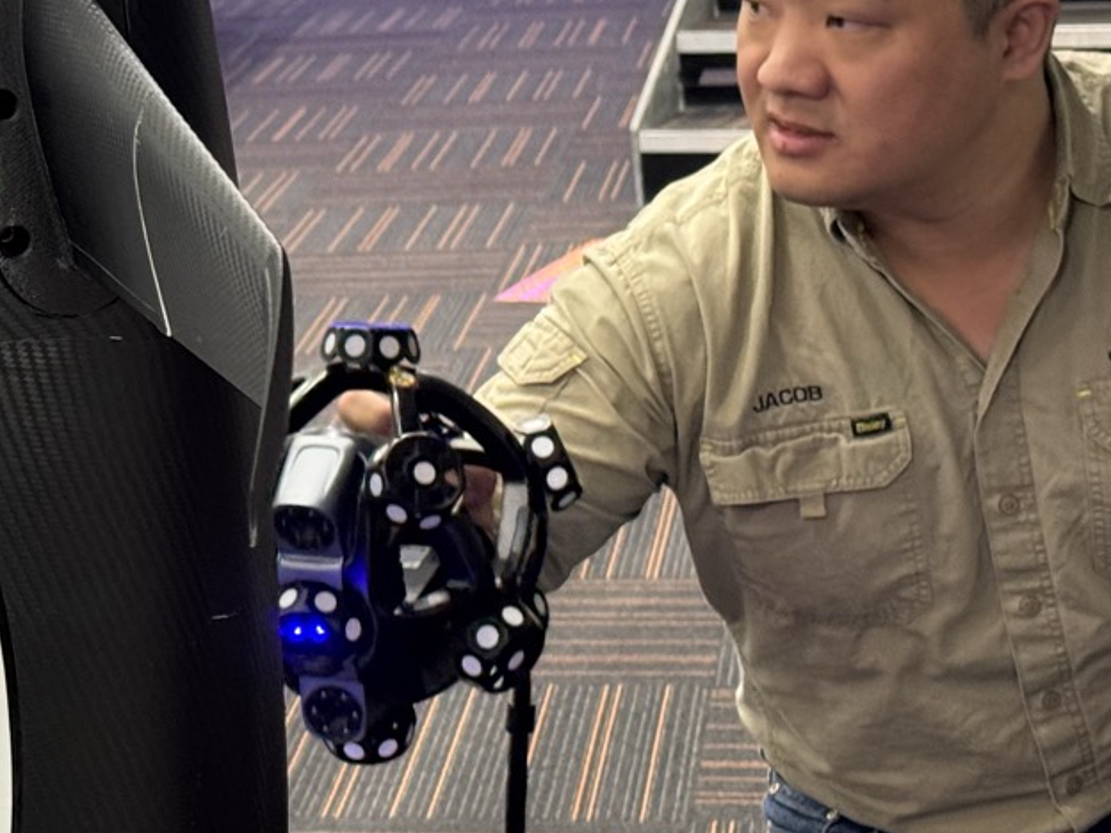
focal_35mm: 123
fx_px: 3948
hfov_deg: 15.5
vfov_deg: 12.0
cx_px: -151
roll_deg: +4.4
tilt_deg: -10.6
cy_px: 313
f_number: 1.78
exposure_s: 1/40
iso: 200
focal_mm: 6.76
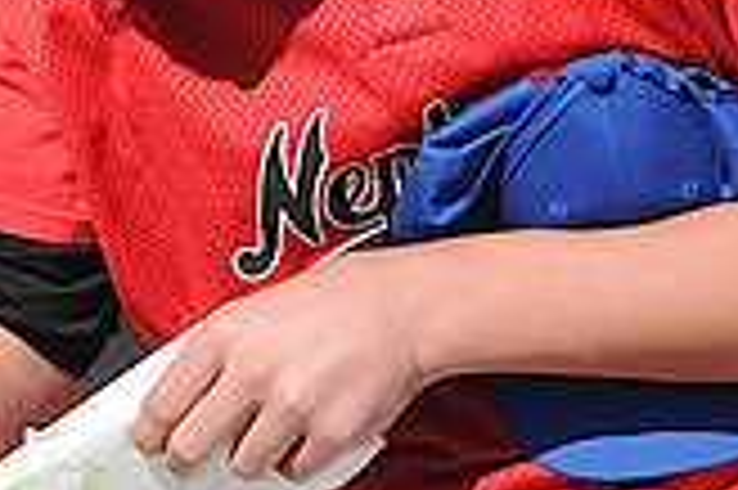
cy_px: -353
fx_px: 32500
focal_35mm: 1587
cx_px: -216
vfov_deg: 0.9
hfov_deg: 1.3
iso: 200
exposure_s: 1/1600
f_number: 4
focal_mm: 300
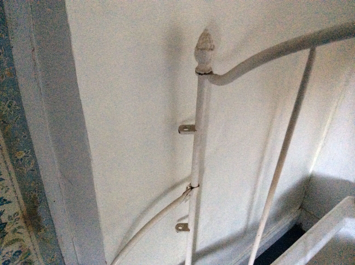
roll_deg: -1.0
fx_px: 328
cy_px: 132
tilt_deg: -35.3
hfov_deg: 56.9
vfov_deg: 44.1
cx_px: 178
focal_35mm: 32
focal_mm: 3.3
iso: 500
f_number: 2.4
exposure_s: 1/17
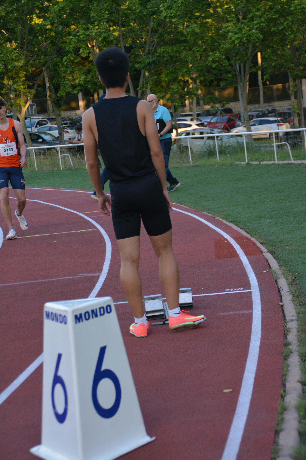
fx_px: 1301
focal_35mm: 102
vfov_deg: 20.0
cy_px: 230
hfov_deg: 13.4
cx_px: 153
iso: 1400
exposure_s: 1/500
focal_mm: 68
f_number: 5.3
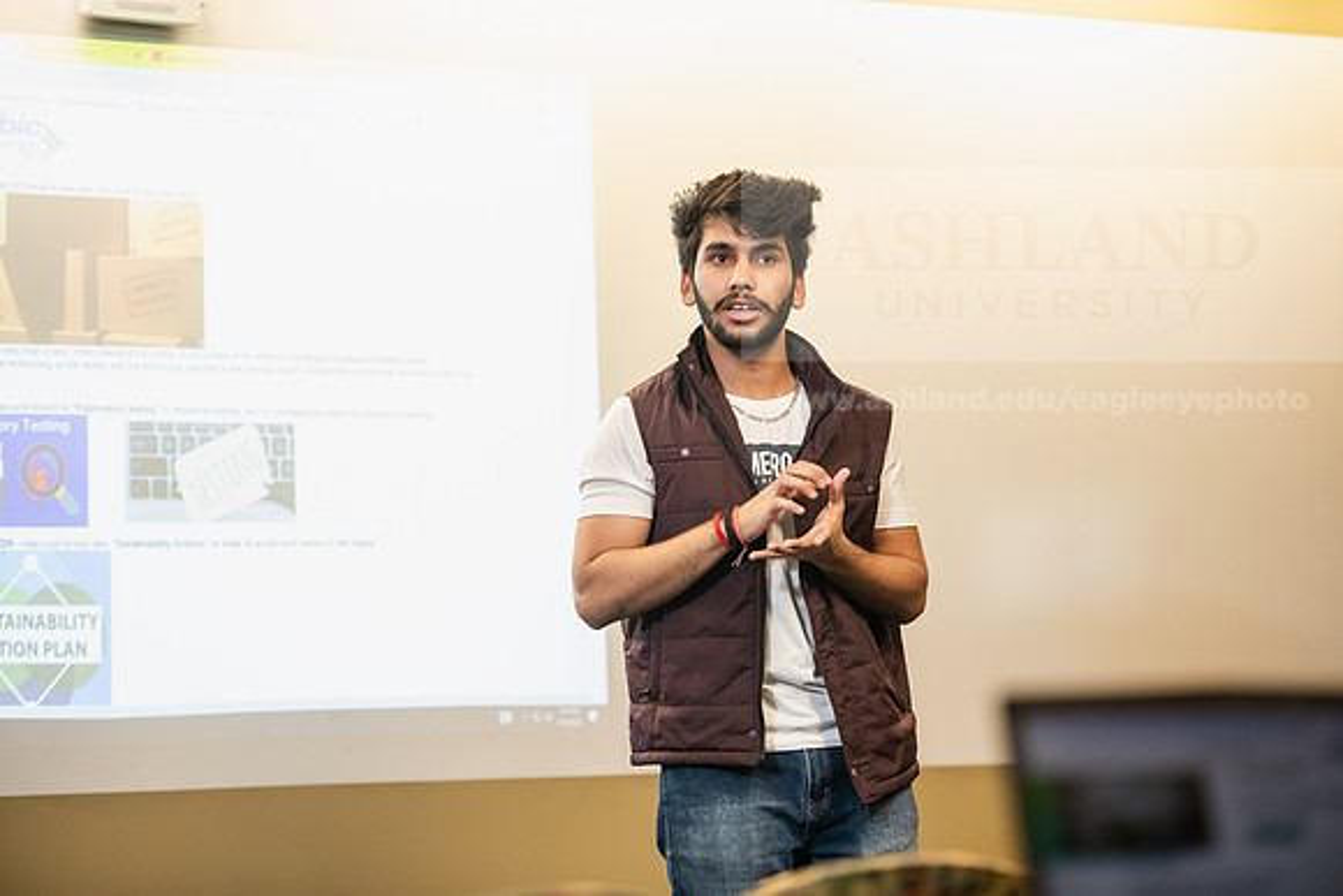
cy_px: 448
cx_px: 672
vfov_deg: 11.0
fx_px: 4664
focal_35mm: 125
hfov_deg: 16.4
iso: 2000
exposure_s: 1/200
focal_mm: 125
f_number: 2.8
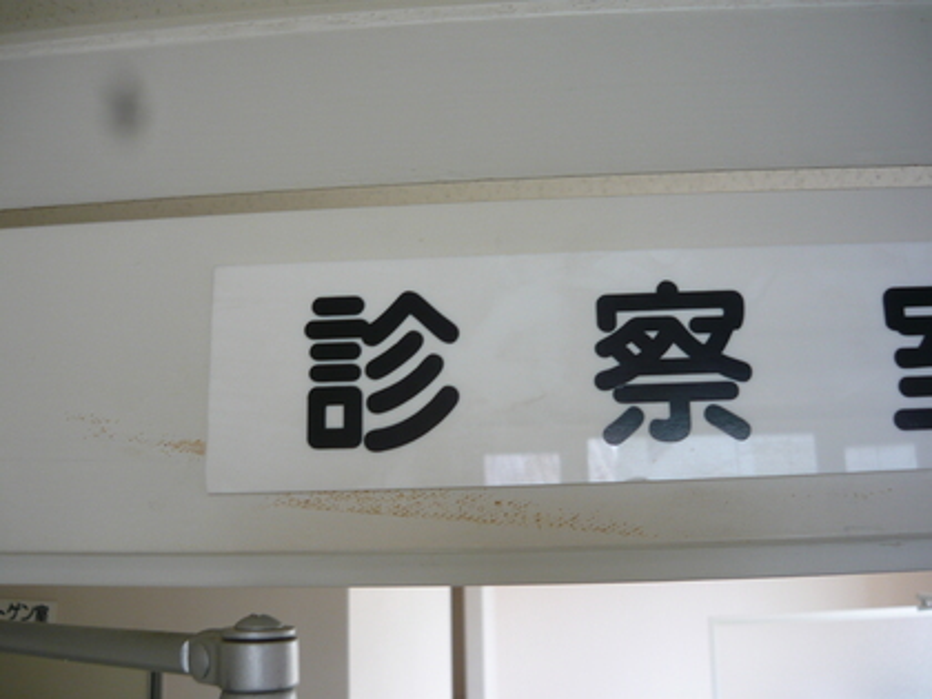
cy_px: 350
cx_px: 466
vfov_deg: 42.9
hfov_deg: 55.4
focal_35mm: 33
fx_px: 888
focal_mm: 5.5
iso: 100
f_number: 2.8
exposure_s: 1/40
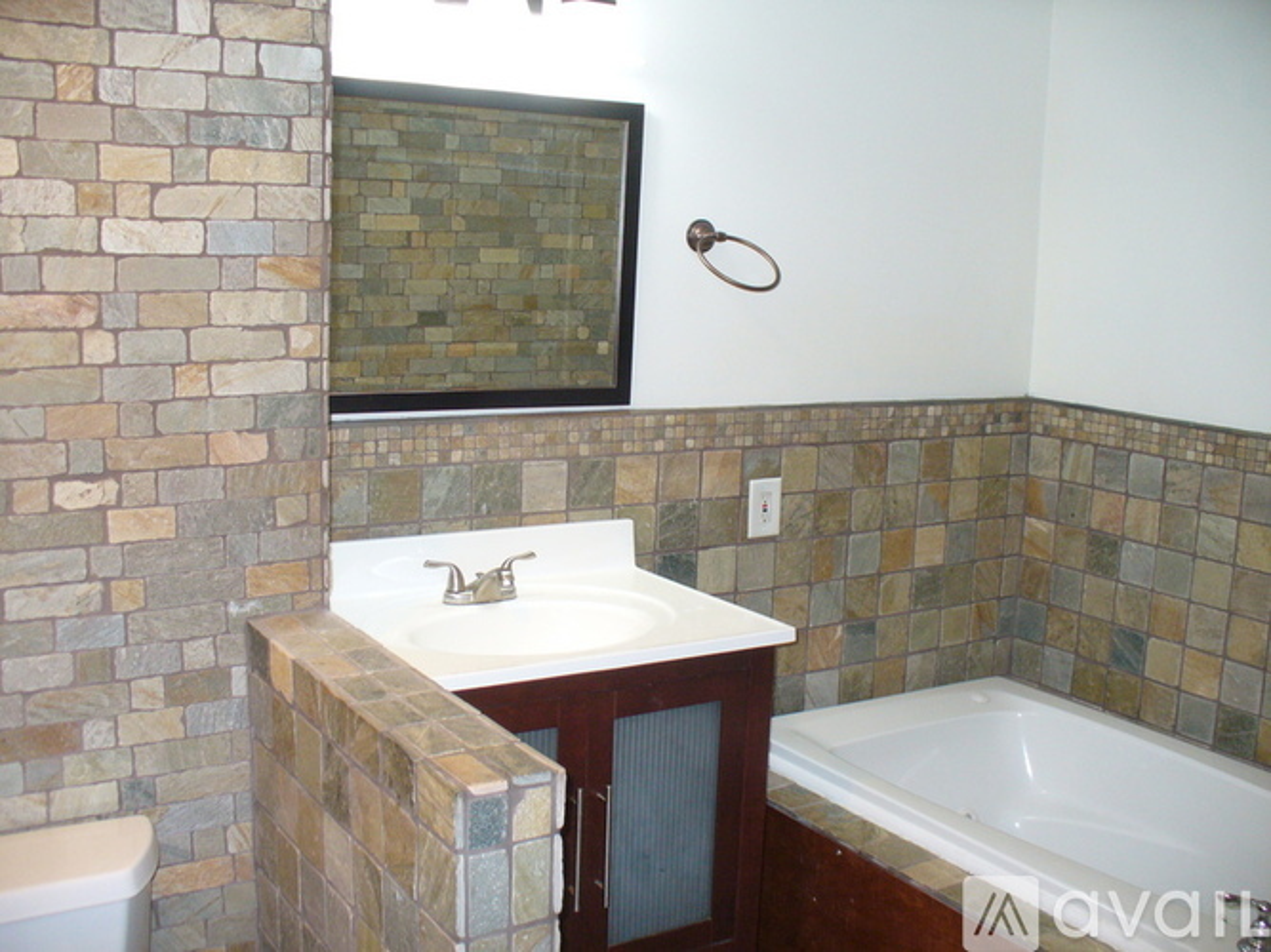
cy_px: 476
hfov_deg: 50.1
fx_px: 1358
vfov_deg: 38.7
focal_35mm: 37
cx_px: 636
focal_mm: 6.1
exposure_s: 1/30
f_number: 2.8
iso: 160
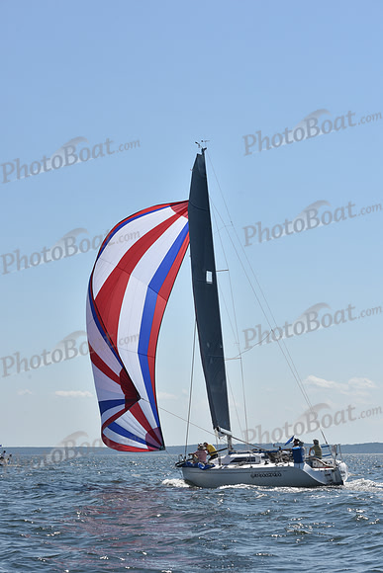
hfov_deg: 19.5
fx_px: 1116
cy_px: 286
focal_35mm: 70
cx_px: 192
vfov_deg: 28.8
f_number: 11
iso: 320
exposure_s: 1/1250
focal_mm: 70
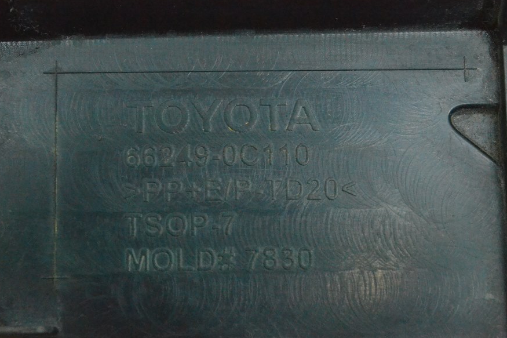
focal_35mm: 97
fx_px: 1360
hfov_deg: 21.1
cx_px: 232
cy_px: 169
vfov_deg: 14.2
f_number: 10
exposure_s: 1/160
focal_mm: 55
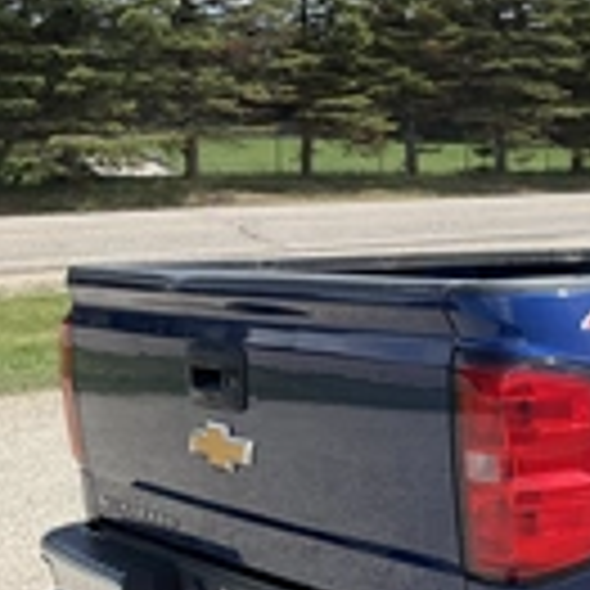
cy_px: 401
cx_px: 784
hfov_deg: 20.2
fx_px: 1504
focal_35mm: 78
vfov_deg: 22.1
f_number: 1.8
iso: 25
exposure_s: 1/1195
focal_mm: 3
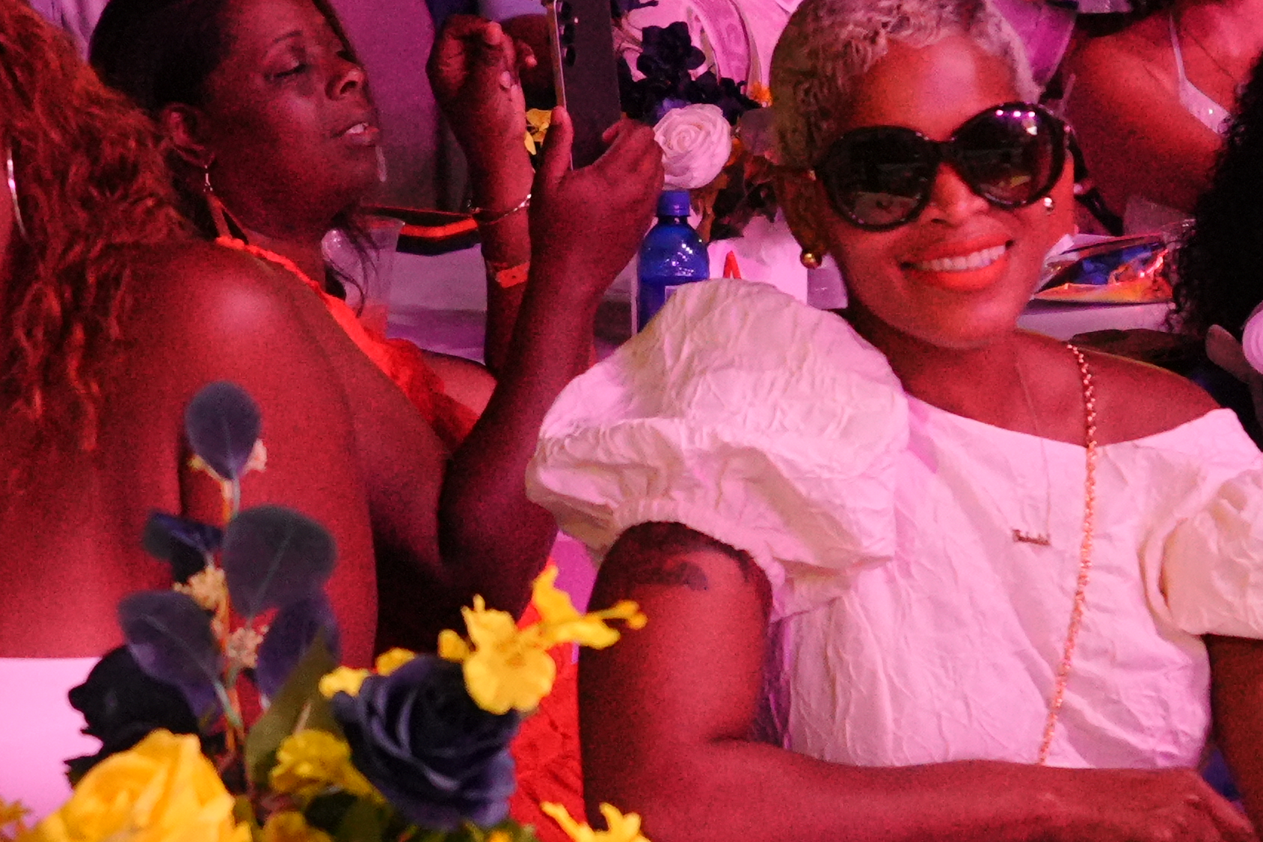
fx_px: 4631
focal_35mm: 132
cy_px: 229
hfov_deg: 15.5
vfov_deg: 10.4
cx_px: 532
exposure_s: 1/125
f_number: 2.8
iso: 3200
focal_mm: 24
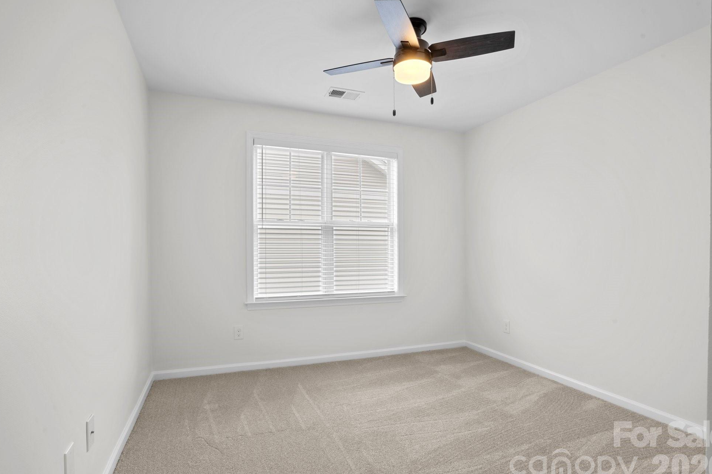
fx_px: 356
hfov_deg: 90.0
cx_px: 354
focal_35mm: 18
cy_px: 243
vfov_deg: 67.4
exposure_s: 1.3
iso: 100
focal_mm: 17
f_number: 11
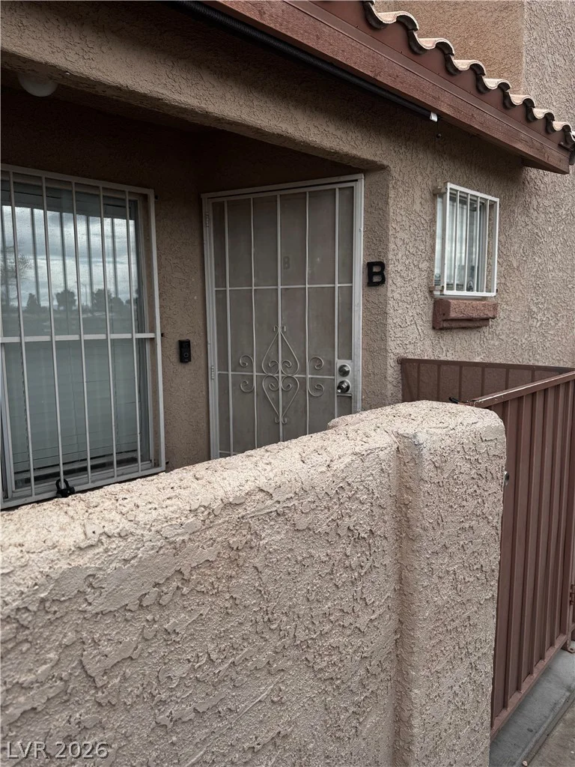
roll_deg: +1.3
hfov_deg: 56.8
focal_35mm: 24
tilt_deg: -6.9
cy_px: 384
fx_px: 532
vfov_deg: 71.6
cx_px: 288
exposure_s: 1/2415
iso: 80
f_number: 1.78
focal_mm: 6.76
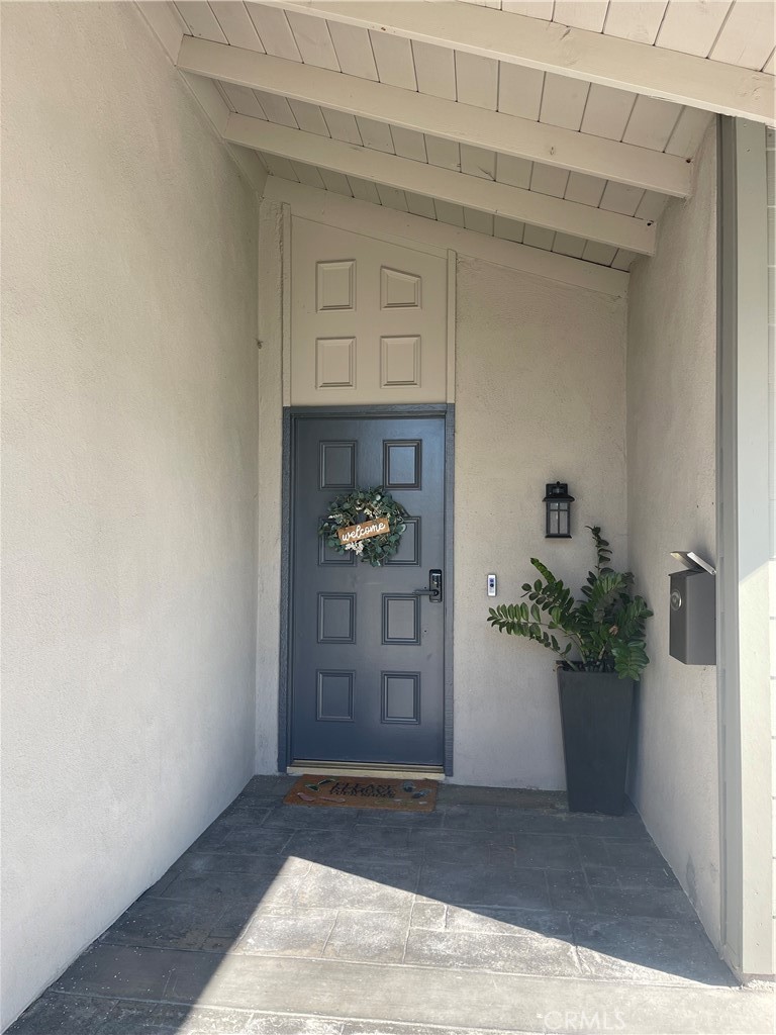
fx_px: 747
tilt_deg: +2.2
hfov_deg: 54.9
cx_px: 388
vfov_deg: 69.4
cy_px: 518
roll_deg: -0.5
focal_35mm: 25
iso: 32
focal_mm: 5.1
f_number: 1.6
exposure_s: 1/418
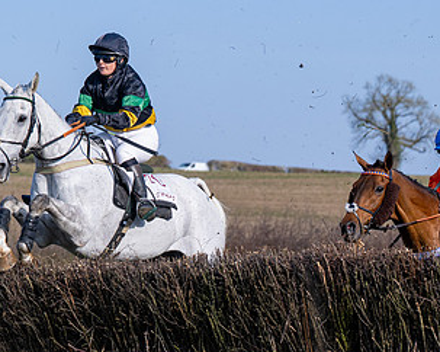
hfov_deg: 8.2
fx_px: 3045
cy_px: 275
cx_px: 85
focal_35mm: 234
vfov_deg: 6.6
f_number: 4
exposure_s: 1/2000
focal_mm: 83
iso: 160
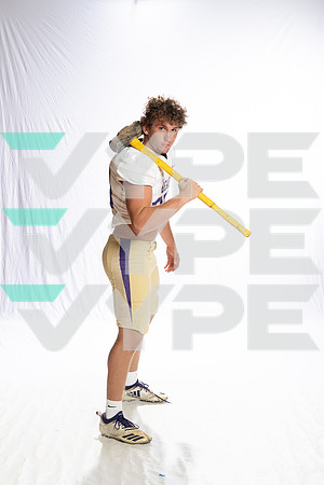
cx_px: 162
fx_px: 675
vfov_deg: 39.6
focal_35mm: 50
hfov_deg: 27.0
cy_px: 242
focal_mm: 50
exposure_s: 1/250
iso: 800
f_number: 8
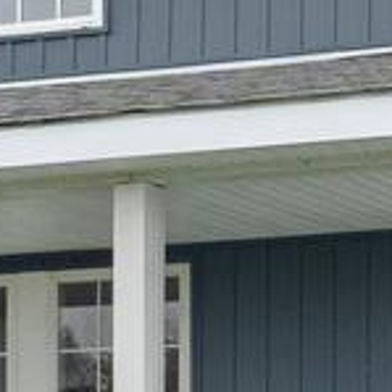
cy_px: 246
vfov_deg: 10.3
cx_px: 634
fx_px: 2165
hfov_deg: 9.9
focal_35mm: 169
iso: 800
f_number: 8
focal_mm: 19.5
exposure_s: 1/800
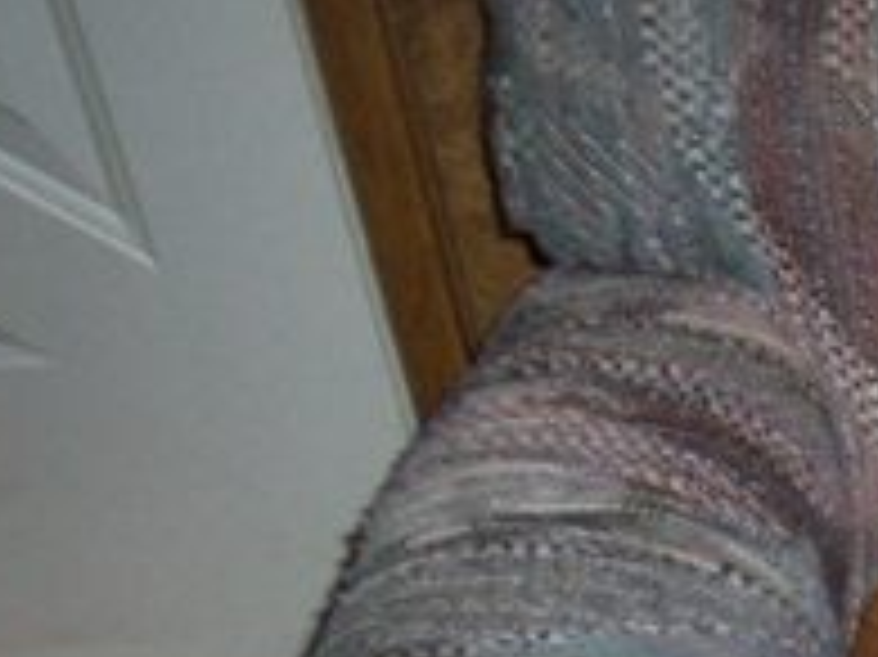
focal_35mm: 132
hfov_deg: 13.5
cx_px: 1544
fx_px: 3346
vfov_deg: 10.9
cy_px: 904
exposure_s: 1/64
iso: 140
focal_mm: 5.9
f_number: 4.5
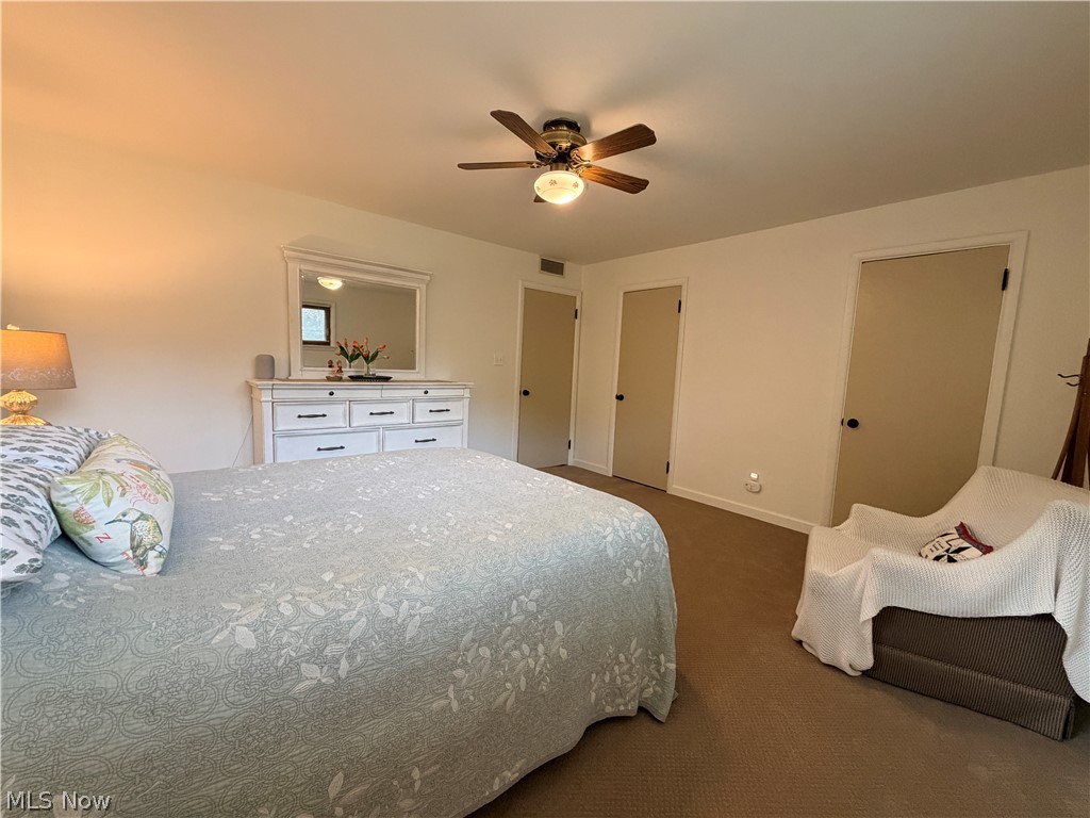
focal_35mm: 14
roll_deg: -3.2
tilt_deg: -7.0
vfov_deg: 85.7
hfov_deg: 102.1
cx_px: 545
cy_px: 409
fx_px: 441
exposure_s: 1/72
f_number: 2.2
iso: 320
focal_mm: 2.22
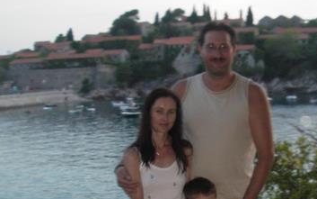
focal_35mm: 73
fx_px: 631
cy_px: 184
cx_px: 201
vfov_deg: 17.6
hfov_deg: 28.1
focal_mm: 6.3
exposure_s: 1/30
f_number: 3.3
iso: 100
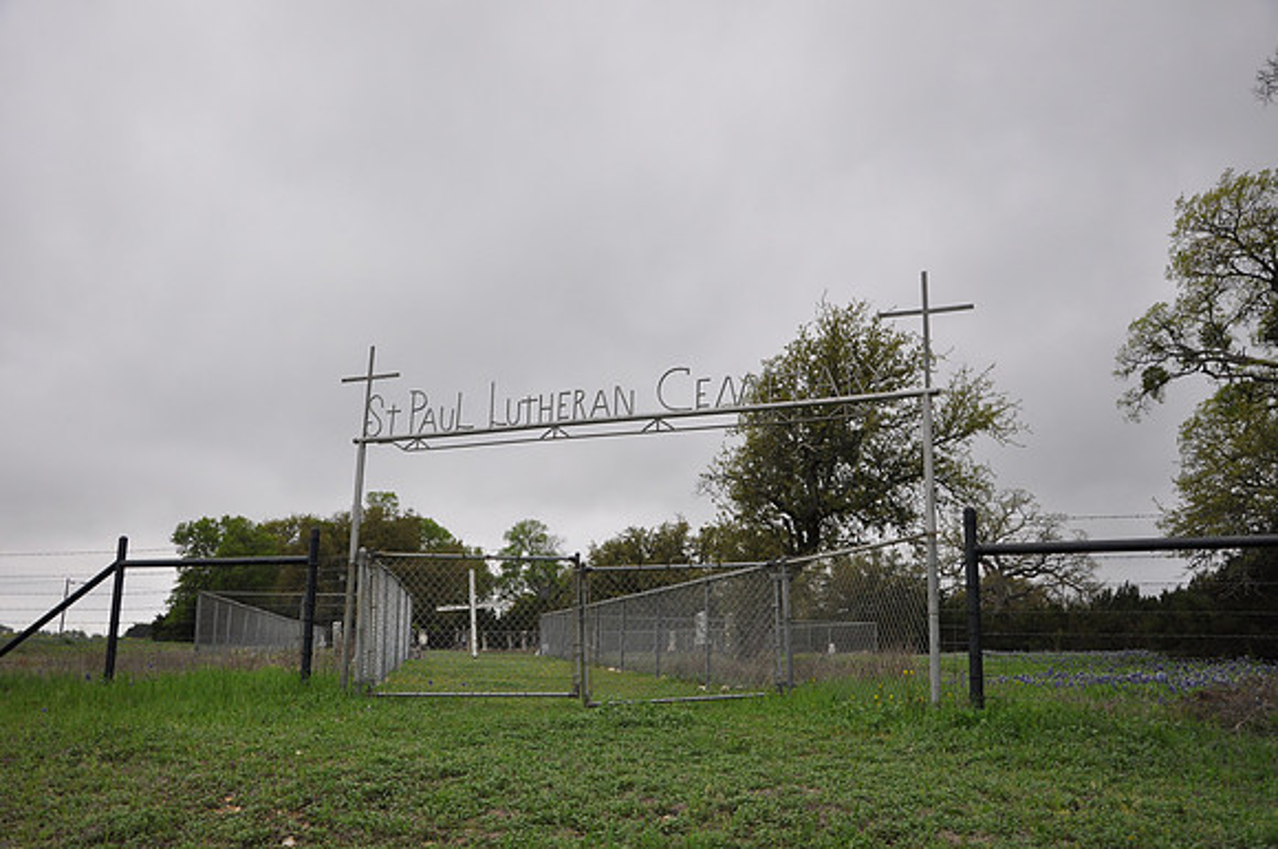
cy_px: 424
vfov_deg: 41.6
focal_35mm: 32
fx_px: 1117
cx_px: 639
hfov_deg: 59.6
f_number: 5.6
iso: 400
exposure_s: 1/125
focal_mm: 21
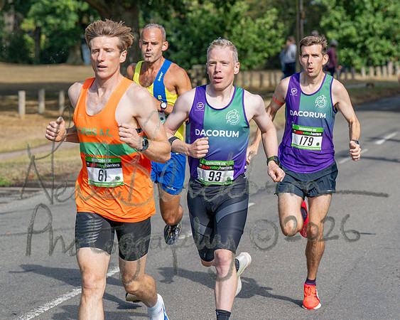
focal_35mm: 178
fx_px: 2107
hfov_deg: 10.8
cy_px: 130
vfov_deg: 8.7
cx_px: 283
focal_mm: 89
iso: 400
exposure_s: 1/3200
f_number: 4
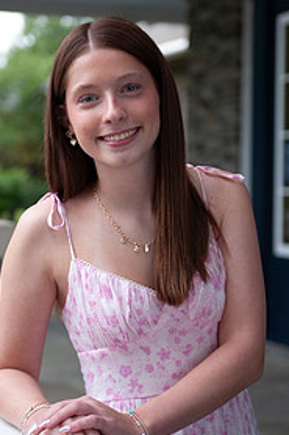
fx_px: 1073
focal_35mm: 89
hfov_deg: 15.3
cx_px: 121
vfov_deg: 22.9
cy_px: 197
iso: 100
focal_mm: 55
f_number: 2.8
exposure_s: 1/125
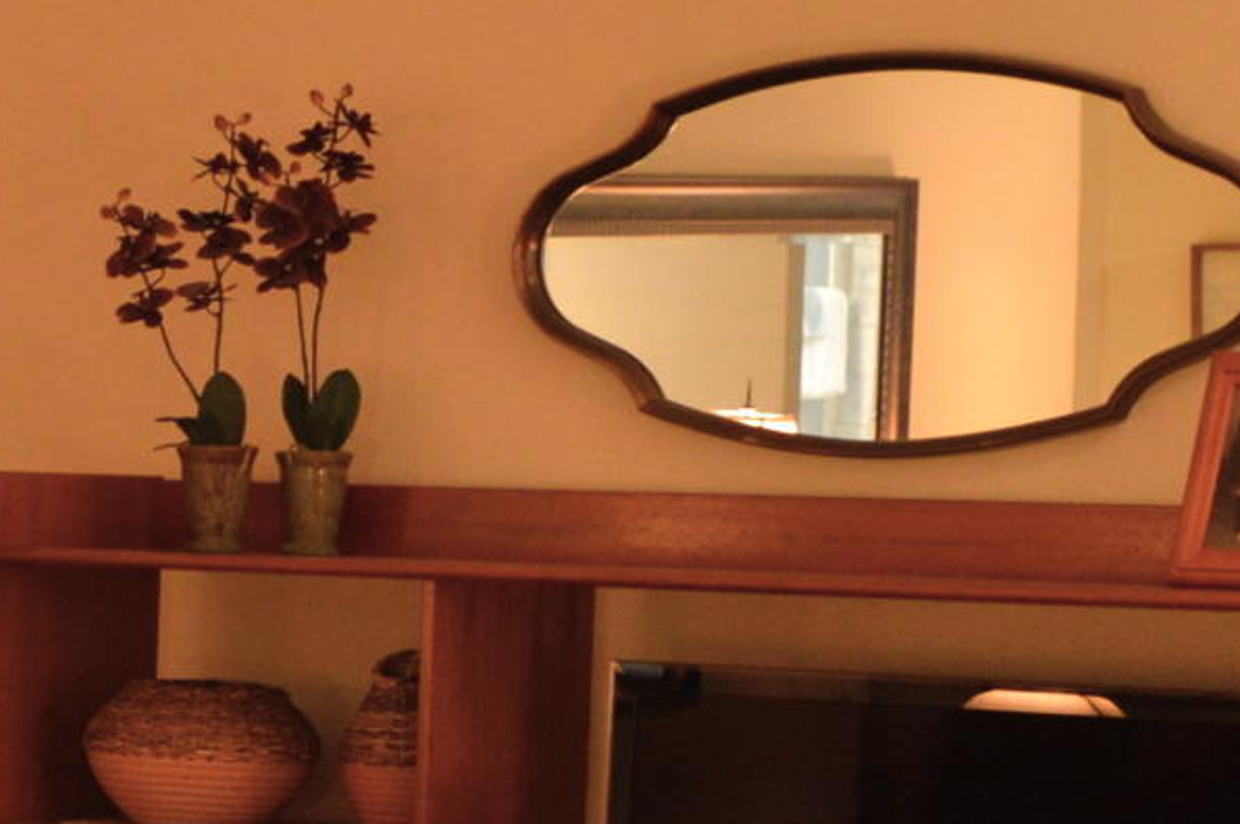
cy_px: 1090
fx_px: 4679
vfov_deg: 9.9
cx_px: -768
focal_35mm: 136
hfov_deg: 13.9
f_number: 3.5
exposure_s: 1/10
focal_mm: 18
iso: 400
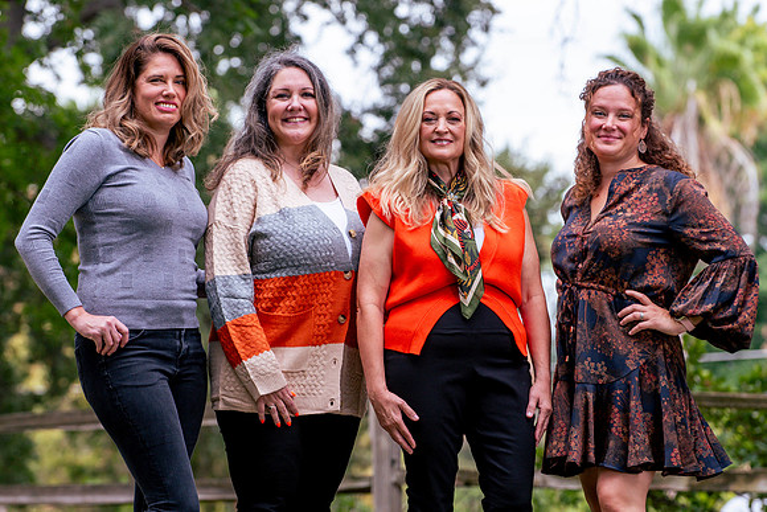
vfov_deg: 5.7
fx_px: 5127
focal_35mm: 241
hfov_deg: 8.6
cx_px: 392
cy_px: 242
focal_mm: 175
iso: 200
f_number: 5.6
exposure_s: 1/250
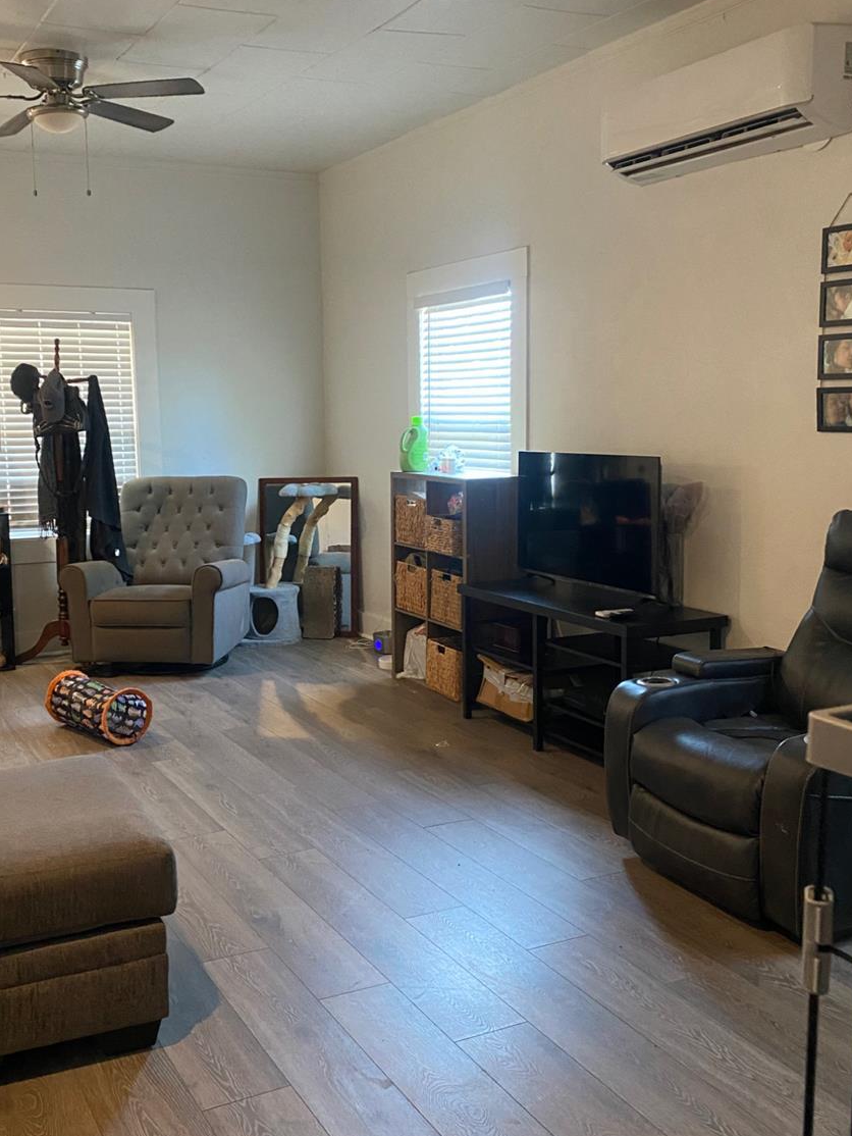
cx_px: 328
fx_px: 1148
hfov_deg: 40.5
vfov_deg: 52.6
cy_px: 546
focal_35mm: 35
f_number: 1.8
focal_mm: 4.25
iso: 500
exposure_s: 1/60
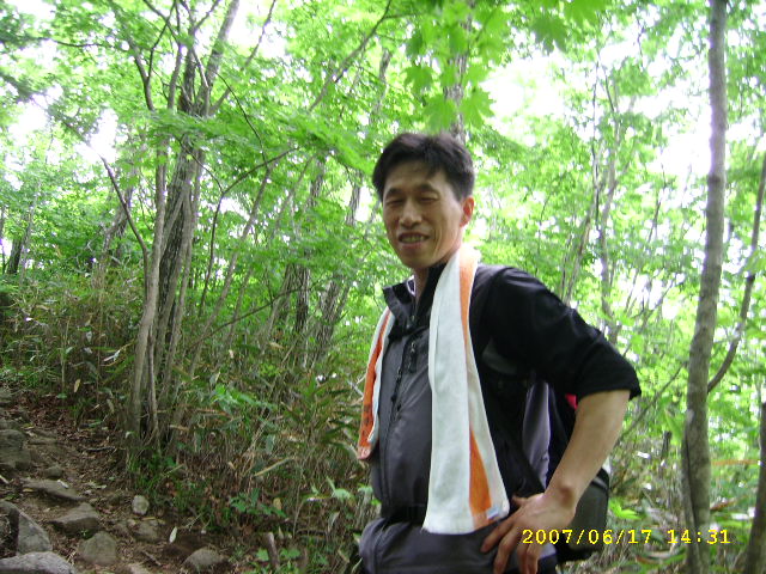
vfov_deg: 40.7
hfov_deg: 52.6
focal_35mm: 35
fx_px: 774
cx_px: 383
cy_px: 287
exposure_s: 1/36
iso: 100
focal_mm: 5.95
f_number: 2.8
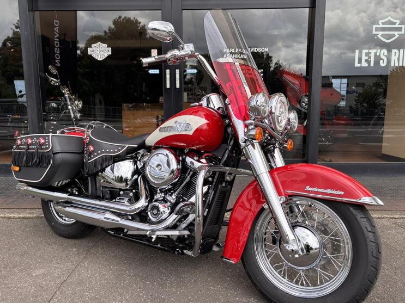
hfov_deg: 63.5
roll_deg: +0.4
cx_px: 200
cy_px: 159
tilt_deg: -9.3
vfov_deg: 49.7
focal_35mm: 28
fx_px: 328
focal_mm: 5.96
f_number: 1.6
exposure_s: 1/837
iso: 50
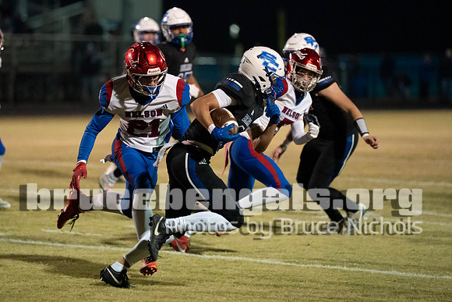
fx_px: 3059
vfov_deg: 5.6
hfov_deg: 8.4
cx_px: 192
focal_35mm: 244
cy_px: 122
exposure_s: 1/1000
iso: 12800
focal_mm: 200
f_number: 2.8
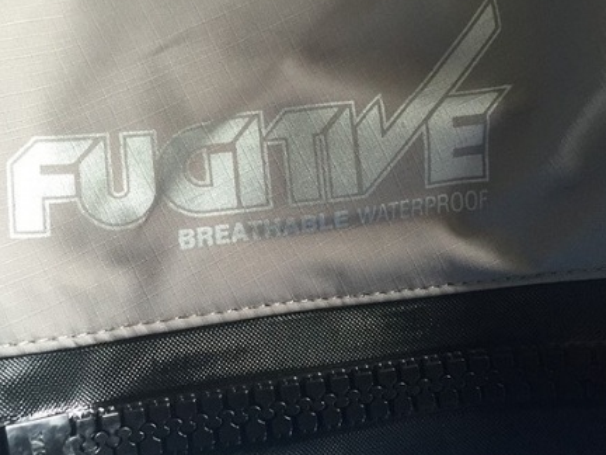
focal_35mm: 43
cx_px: 268
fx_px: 753
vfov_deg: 33.6
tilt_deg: -69.7
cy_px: 204
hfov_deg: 43.8
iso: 100
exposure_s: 1/30
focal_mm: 4.15
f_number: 2.2
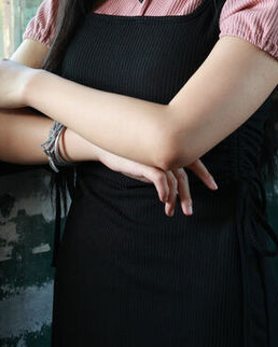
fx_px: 2199
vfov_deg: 9.0
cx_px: 150
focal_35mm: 214
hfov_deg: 7.2
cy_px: 15
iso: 400
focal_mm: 70
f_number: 2.8
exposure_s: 1/200
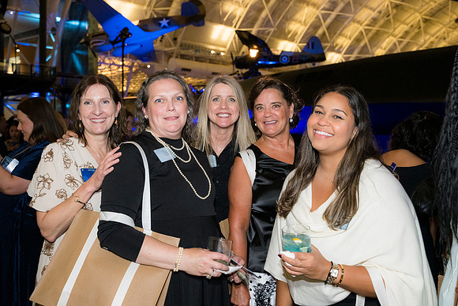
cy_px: 153
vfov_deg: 38.4
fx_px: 439
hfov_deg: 55.1
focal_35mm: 34
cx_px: 229
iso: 3200
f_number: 4
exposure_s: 1/160
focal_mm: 34.5
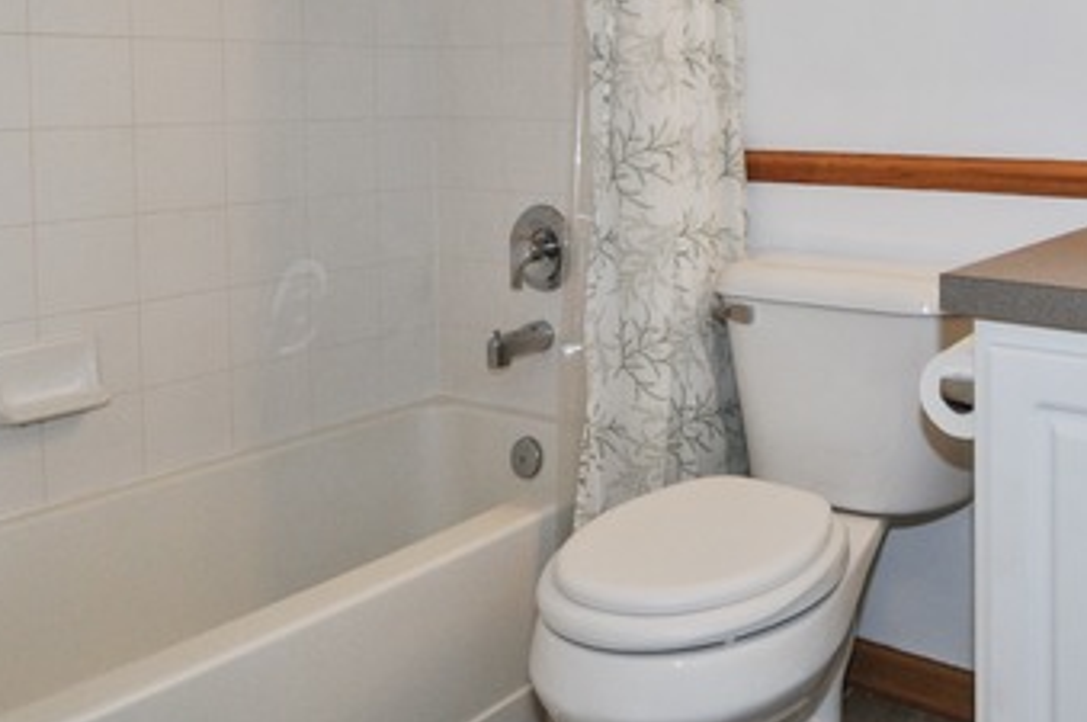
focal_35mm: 34
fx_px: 1025
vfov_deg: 37.2
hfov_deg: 52.7
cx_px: 850
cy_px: 130
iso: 500
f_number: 8
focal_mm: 12
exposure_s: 1/50
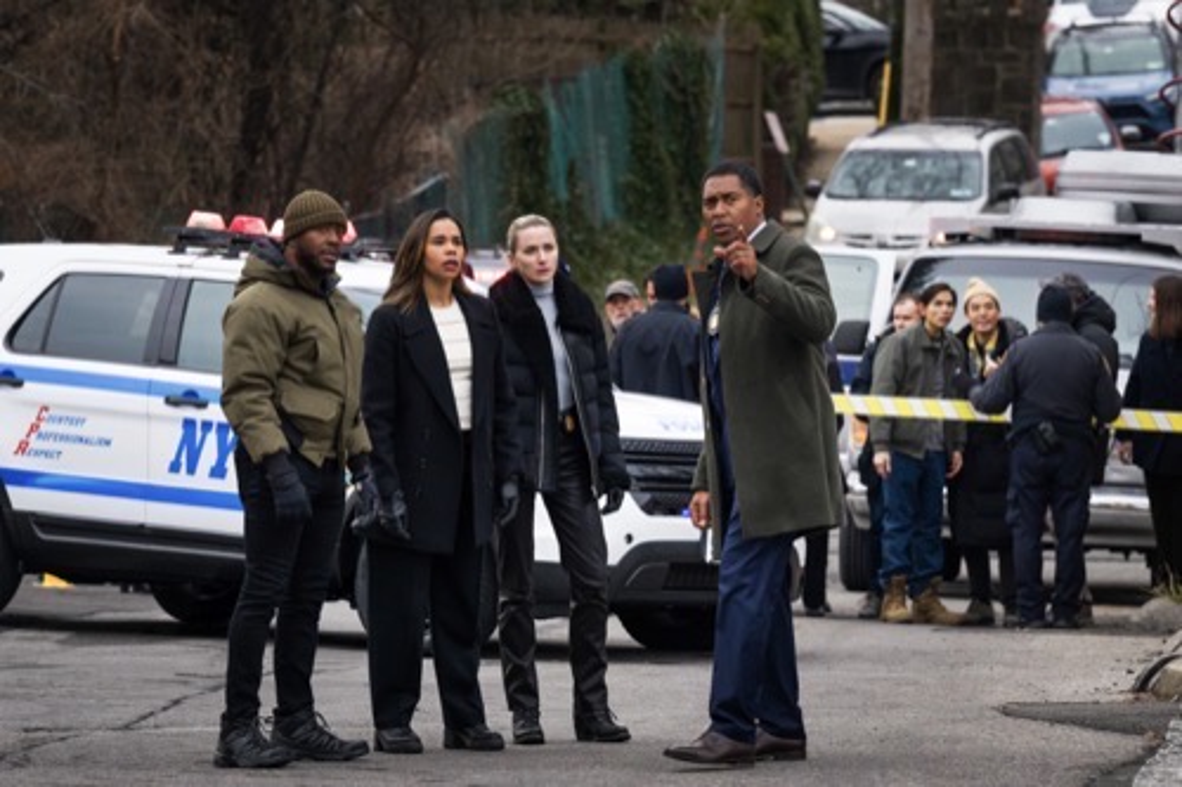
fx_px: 9354
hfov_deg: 7.2
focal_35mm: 285
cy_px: 394
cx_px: 591
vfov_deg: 4.8
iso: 1600
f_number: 5.6
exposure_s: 1/640
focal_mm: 190
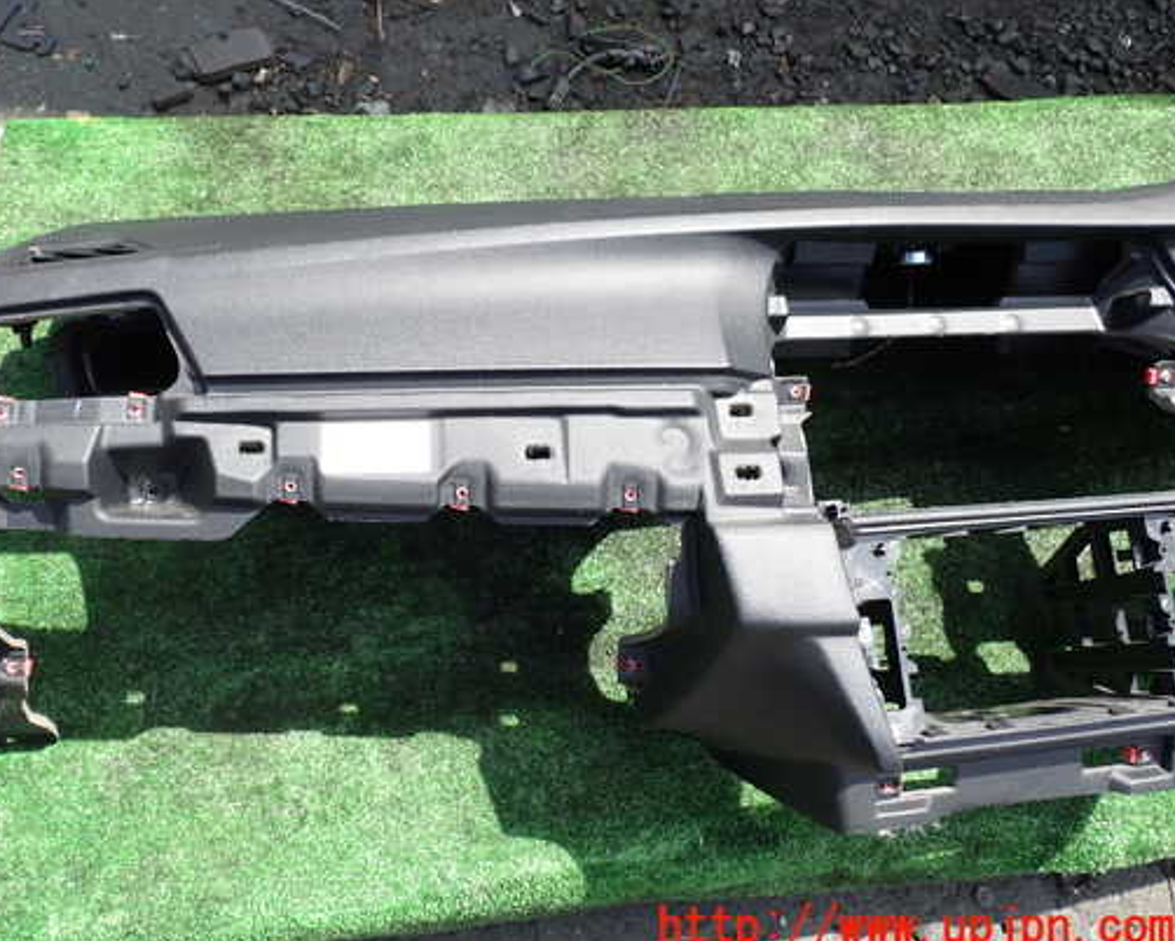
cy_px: 431
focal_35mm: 35
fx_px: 1218
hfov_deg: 51.3
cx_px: 485
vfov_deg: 42.2
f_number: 3.2
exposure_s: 1/400
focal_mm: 5.4
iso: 100
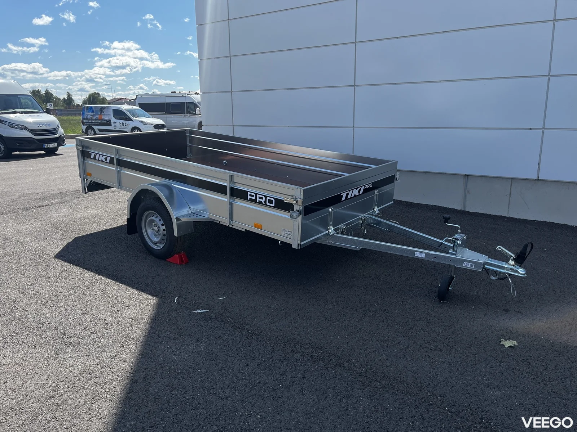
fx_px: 433
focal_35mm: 26
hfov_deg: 67.3
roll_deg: +0.0
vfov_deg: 53.1
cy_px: 216
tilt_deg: -13.5
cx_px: 288
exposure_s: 1/1672
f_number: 1.6
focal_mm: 5.1
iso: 50
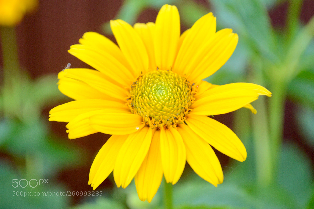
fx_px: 719
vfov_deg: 16.5
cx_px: 157
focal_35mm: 82
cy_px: 104
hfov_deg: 24.6
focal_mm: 55
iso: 400
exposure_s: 1/50
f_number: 5.6
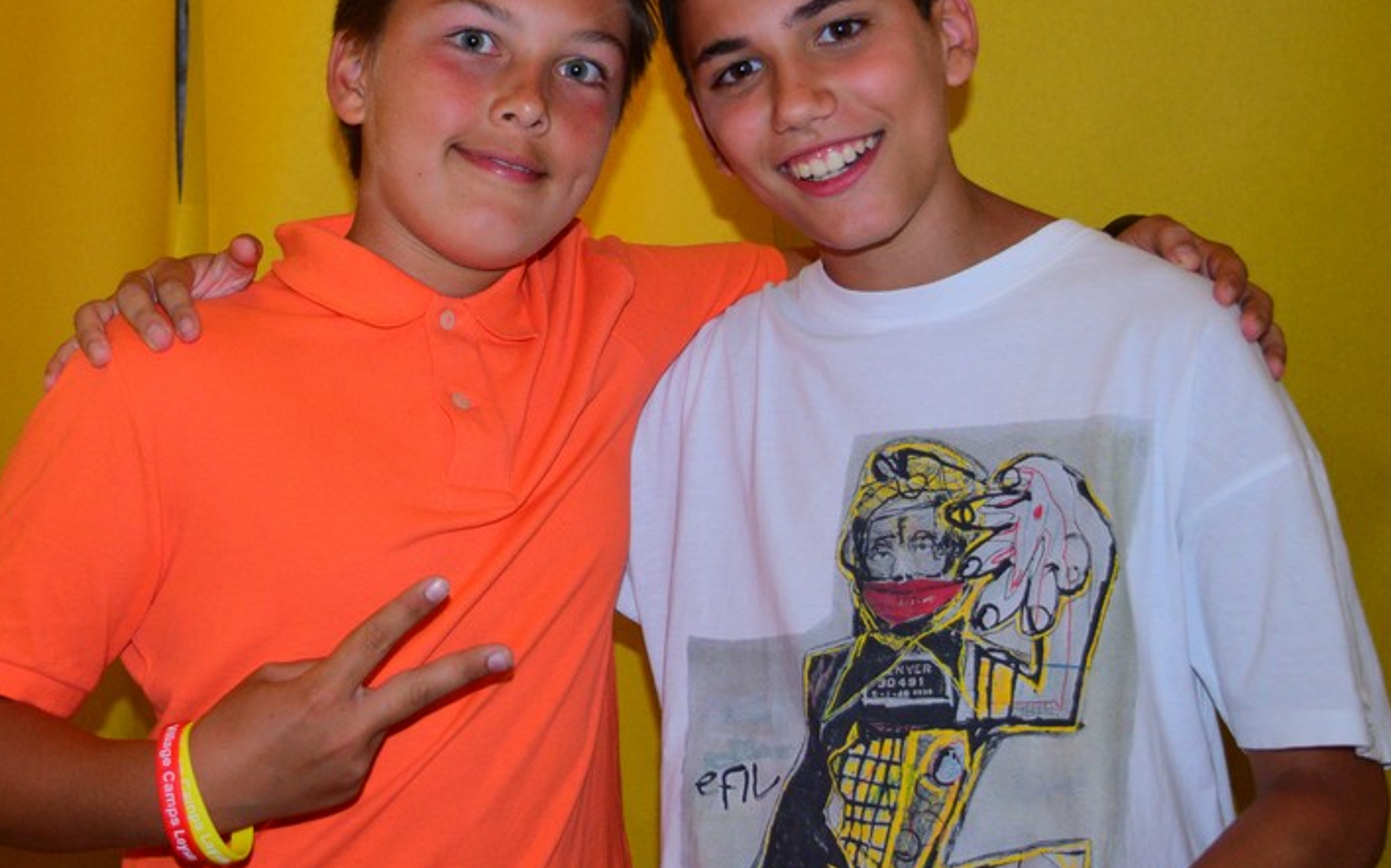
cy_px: 278
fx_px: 2264
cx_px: 489
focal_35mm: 60
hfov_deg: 33.9
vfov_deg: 21.6
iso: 1250
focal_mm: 27
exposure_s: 1/200
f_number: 4
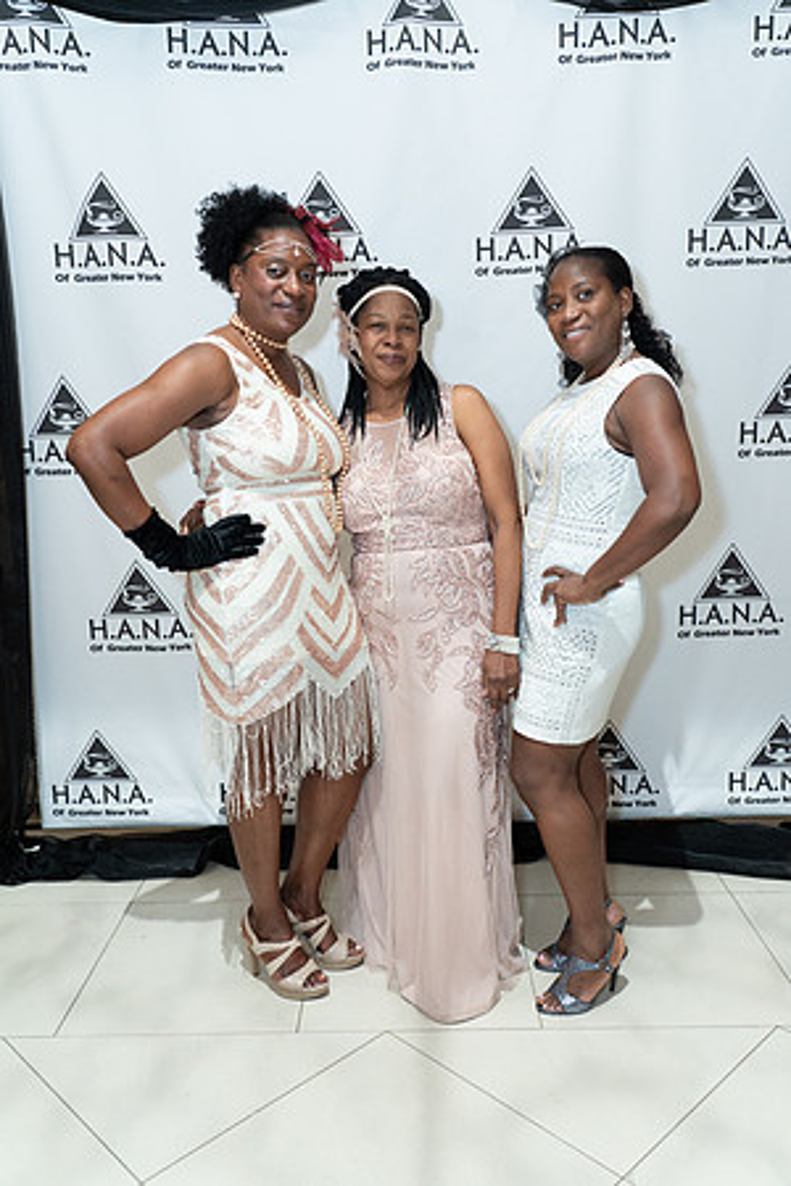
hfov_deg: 46.4
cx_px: 396
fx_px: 923
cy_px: 593
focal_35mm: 28
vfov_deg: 65.5
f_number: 5
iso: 1250
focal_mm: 28
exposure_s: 1/160
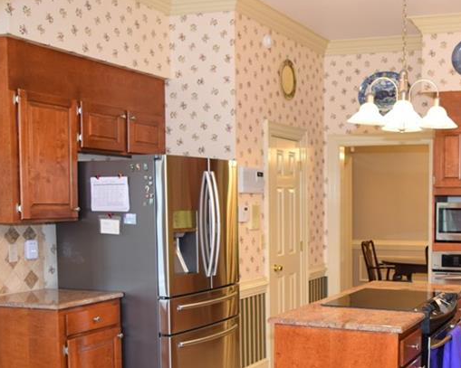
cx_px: 372
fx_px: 696
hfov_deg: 35.4
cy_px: 261
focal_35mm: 51
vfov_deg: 29.4
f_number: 4
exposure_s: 1/60
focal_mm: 18
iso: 800
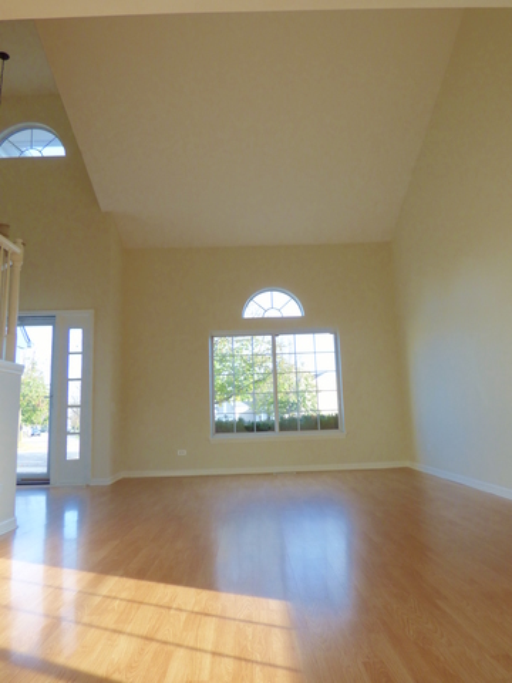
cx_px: 256
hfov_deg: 58.9
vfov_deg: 73.9
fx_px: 454
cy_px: 342
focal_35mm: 23
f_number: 3
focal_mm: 4.11
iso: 100
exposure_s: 1/100
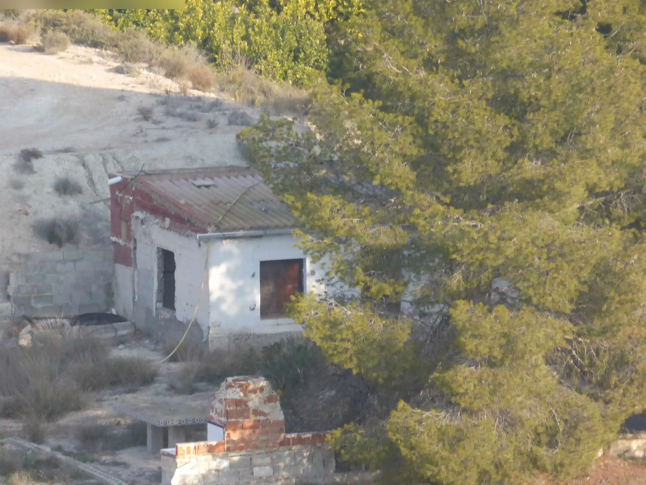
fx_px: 9853
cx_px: 323
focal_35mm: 528
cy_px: 242
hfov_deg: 3.8
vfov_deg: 2.8
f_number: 6.4
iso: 500
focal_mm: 86
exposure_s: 1/500
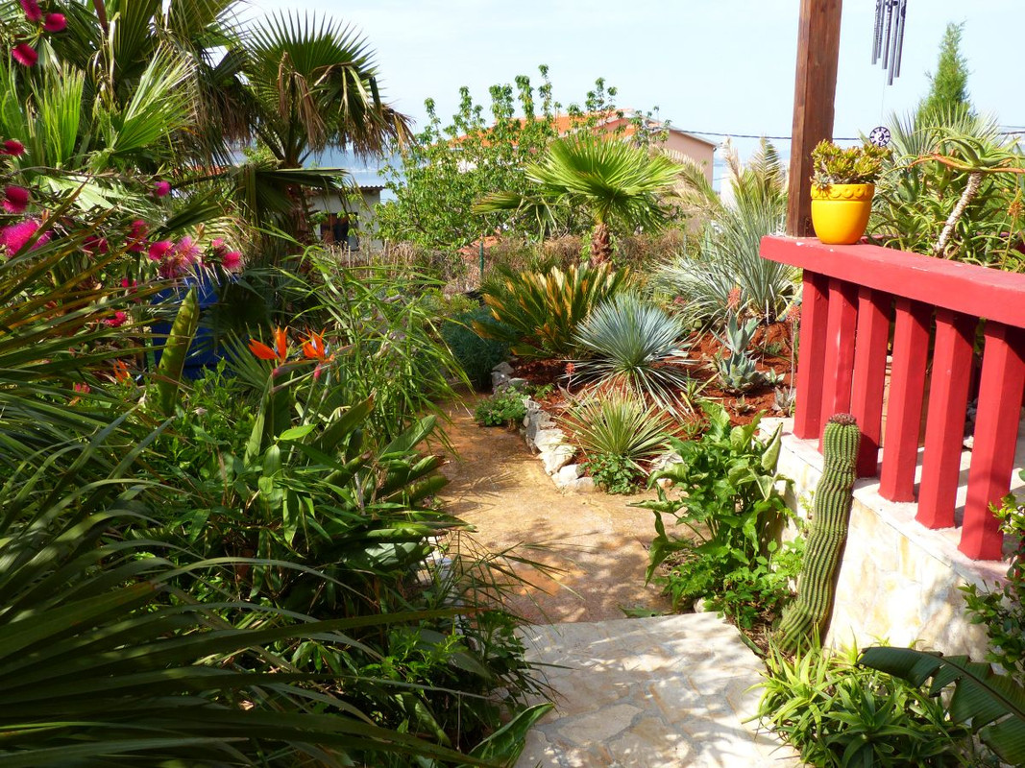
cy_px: 384
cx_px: 512
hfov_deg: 61.7
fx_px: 859
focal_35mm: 29
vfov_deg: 48.2
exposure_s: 1/400
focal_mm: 5.2
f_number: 4
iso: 100
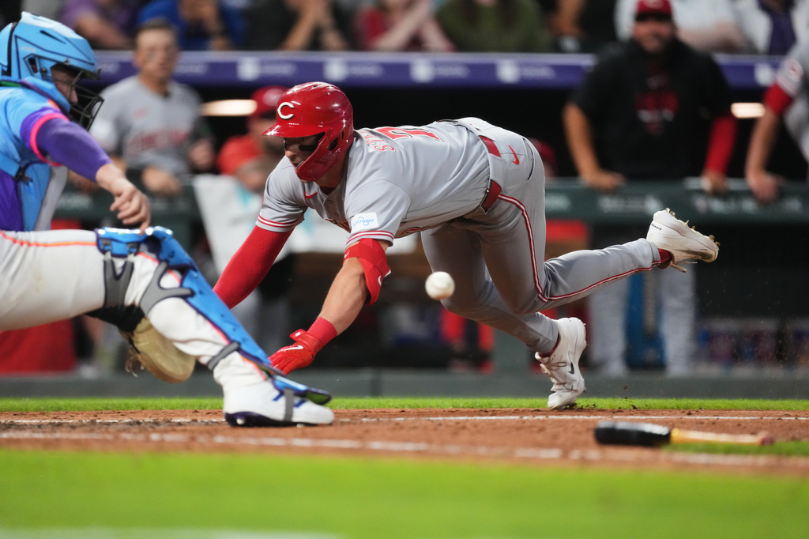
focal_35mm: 600
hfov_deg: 3.4
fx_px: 13478
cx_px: 404
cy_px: 270
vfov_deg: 2.3
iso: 5000
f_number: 4
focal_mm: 600
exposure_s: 1/1600
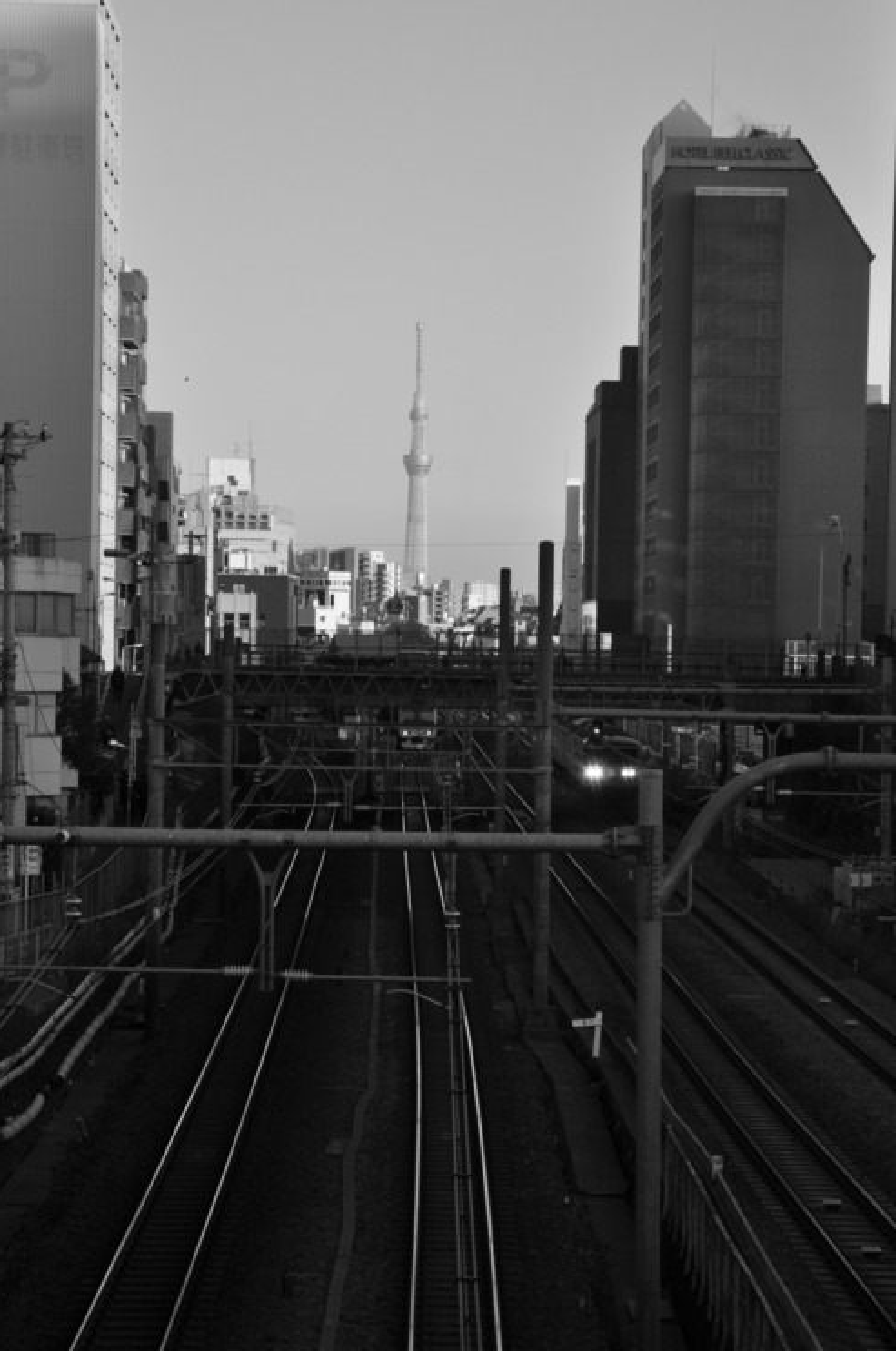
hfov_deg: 12.1
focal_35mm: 113
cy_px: 696
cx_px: 448
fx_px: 4232
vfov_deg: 18.1
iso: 200
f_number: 10
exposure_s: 1/160
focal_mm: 70
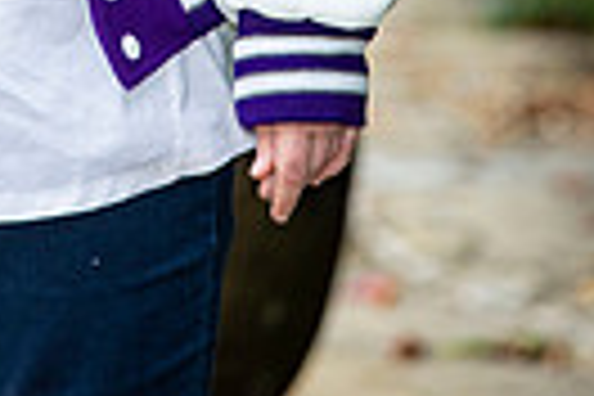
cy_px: -536
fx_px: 9800
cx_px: -11
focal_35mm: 594
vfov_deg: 2.3
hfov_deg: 3.5
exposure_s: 1/125
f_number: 6.3
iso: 320
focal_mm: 175
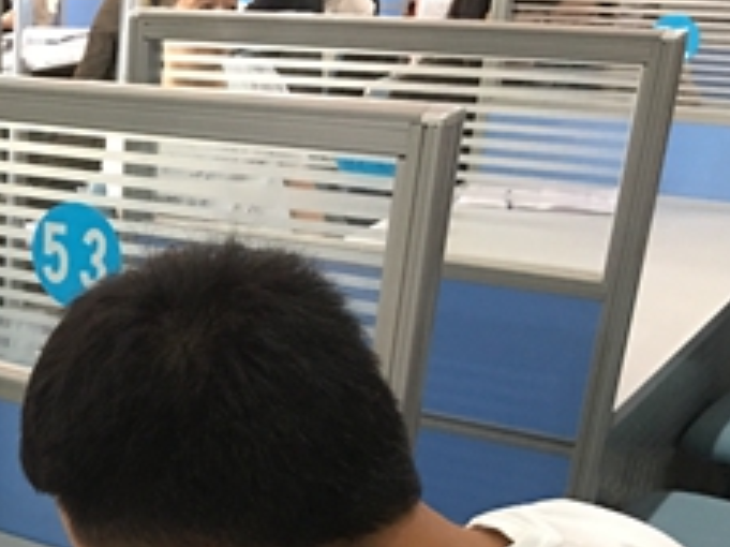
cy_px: 594
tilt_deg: -26.1
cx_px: -35
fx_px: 1349
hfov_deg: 28.1
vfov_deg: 21.8
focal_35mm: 64
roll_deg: +0.6
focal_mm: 4.15
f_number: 2.2
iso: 125
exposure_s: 1/8
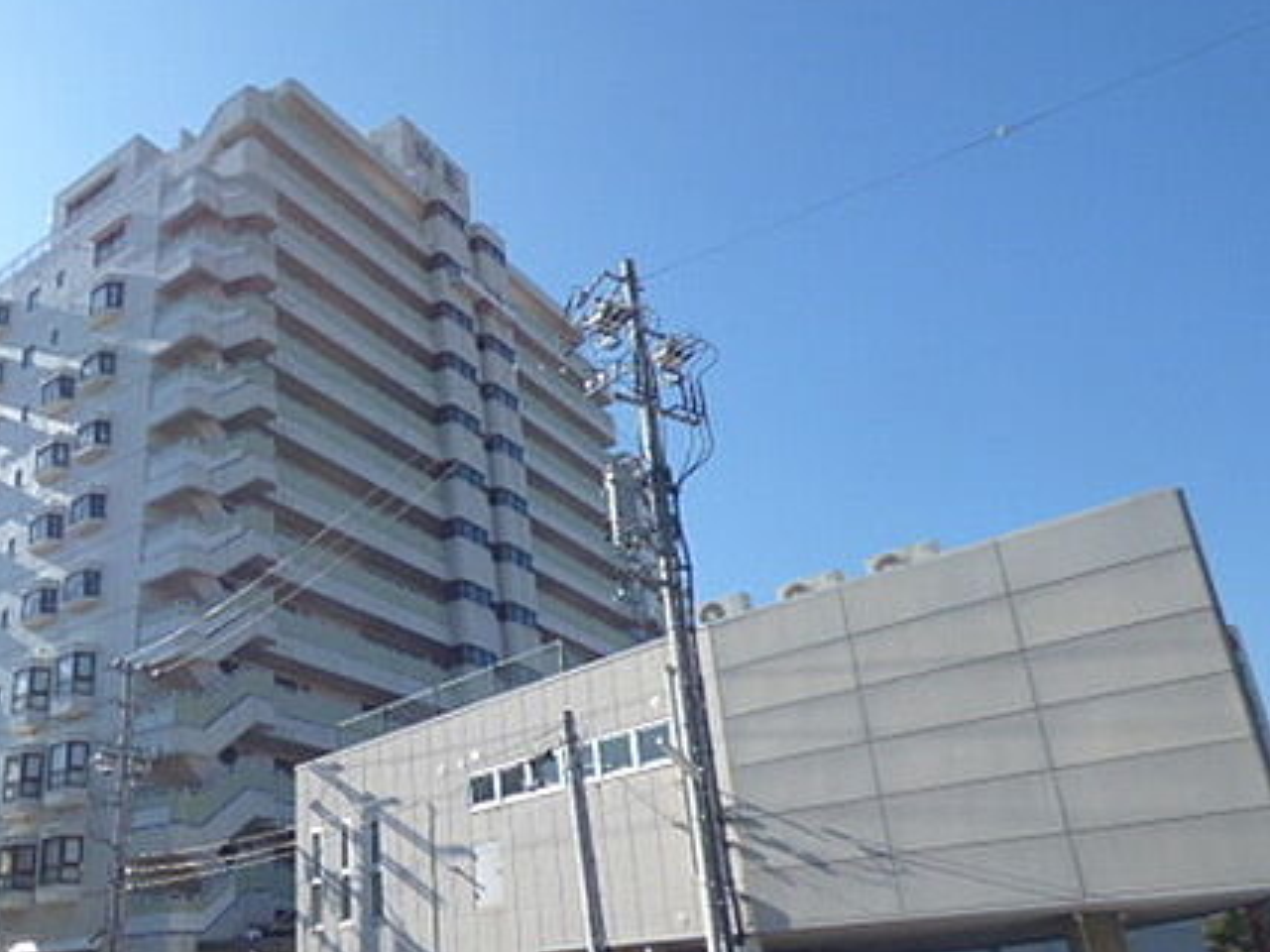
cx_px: 321
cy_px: 577
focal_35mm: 30
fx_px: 1100
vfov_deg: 46.5
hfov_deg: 57.0
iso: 100
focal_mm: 3.58
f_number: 2.8
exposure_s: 1/1300
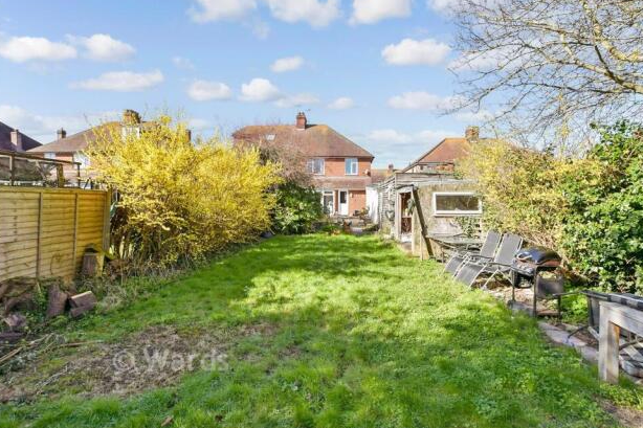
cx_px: 336
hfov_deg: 96.7
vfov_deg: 73.7
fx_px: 286
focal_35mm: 16
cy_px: 204
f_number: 8
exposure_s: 1/1000
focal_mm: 10
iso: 1250
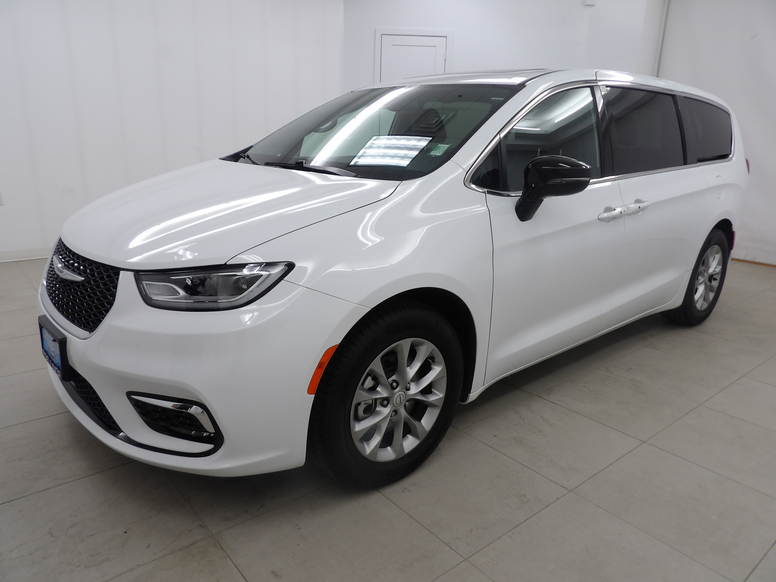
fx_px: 538
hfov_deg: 71.6
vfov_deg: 56.8
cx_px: 388
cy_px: 291
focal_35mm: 24
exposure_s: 1/33
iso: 110
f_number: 3.2
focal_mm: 4.3
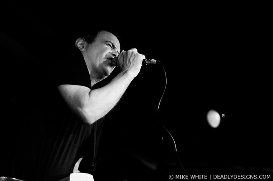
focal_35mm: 75
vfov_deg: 18.1
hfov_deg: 27.0
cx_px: 136
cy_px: 90
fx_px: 568
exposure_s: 1/50
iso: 1000
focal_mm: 50
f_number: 1.8
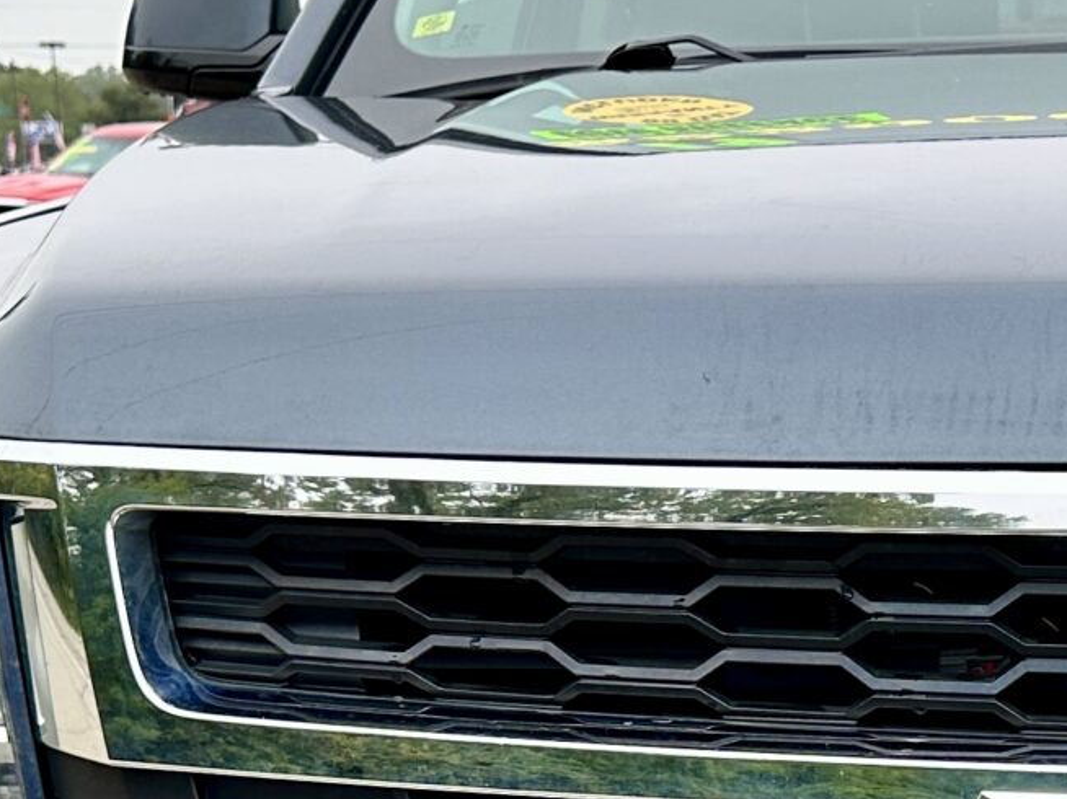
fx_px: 2896
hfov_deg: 20.0
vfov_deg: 15.3
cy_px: 877
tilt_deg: -12.1
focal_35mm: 94
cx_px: 1165
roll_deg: -0.8
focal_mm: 6.86
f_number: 1.78
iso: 80
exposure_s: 1/685
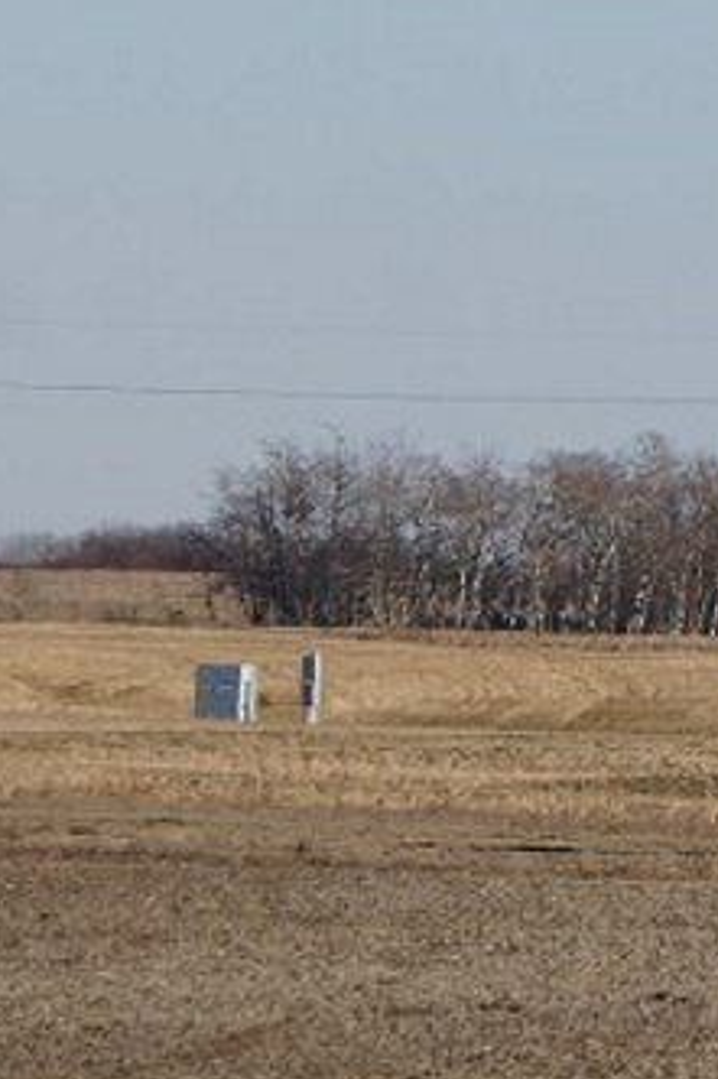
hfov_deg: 1.5
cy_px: 219
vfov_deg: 2.3
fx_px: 27250
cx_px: 968
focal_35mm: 910
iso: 100
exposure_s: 1/400
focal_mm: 210
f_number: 8
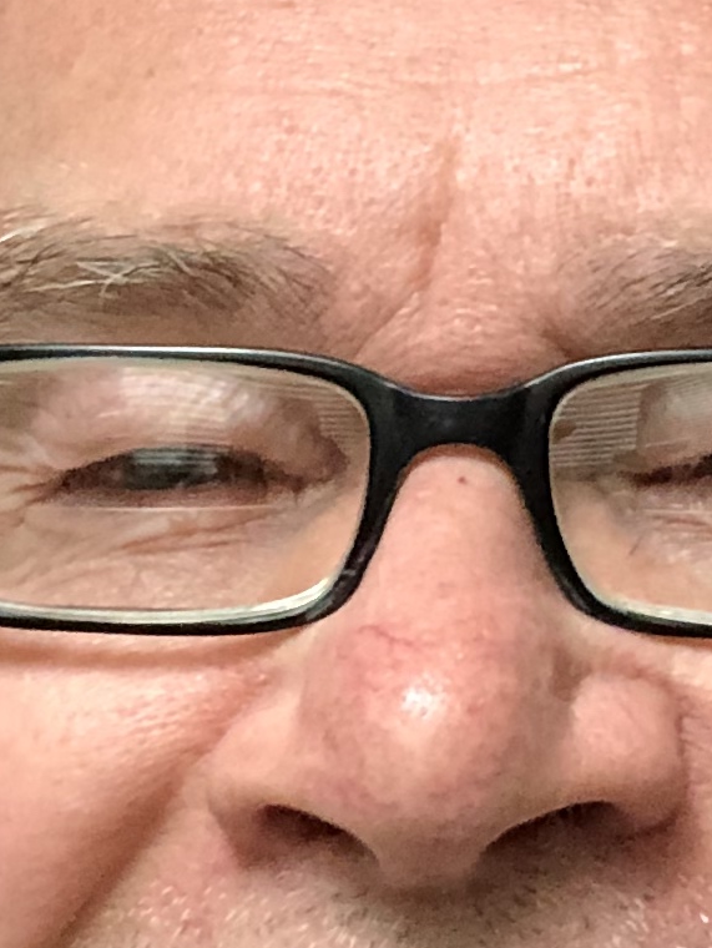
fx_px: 3561
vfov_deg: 15.1
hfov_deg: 11.4
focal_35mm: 130
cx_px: 307
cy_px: 597
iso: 250
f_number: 2.2
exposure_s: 1/60
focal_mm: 2.87
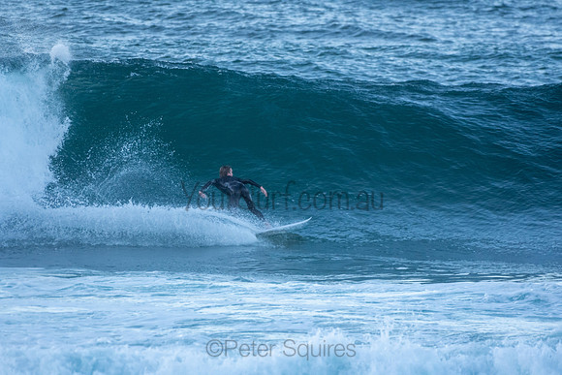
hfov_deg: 2.7
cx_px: 281
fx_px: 11711
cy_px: 188
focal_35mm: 750
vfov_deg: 1.8
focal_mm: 500
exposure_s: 1/1600
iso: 1250
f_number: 5.6
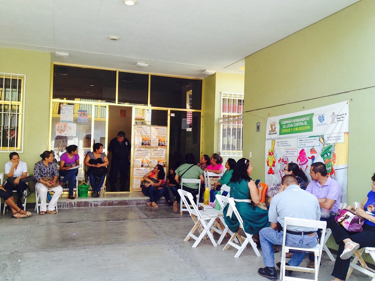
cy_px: 140
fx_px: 379
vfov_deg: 40.7
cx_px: 188
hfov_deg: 52.6
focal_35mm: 35
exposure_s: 1/171
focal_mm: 4.28
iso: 50
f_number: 2.4
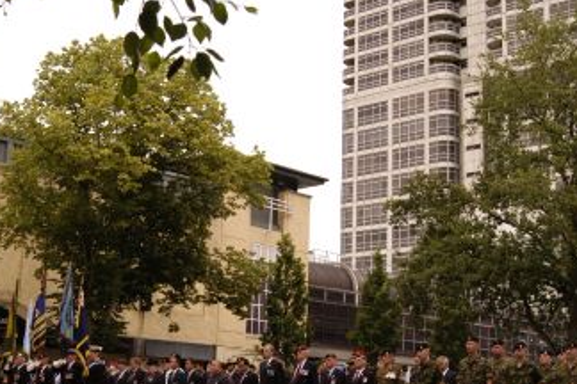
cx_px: 239
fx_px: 946
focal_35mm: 59
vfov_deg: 23.0
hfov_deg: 33.9
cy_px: 224
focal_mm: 28
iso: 400
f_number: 7.1
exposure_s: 1/500
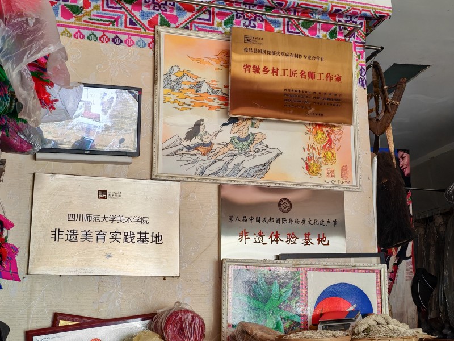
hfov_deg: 38.9
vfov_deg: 29.7
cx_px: 227
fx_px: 643
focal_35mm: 49
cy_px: 170
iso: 500
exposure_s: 1/100
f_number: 1.95
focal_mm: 5.52
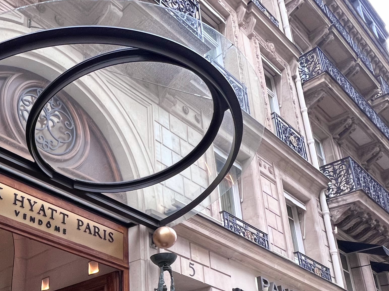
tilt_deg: +20.3
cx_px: 16
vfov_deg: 38.5
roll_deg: -4.6
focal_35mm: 34
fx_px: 382
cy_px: 269
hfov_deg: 46.7
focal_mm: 1.57
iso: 100
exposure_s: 1/99
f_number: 1.8
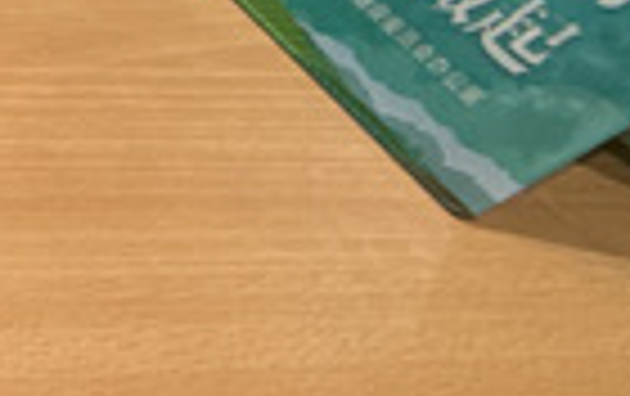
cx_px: -824
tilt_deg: -37.2
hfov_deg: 15.9
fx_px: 1273
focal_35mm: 74
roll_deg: -4.2
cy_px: -34
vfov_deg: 17.1
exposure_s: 1/99
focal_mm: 2.22
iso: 50
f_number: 2.2
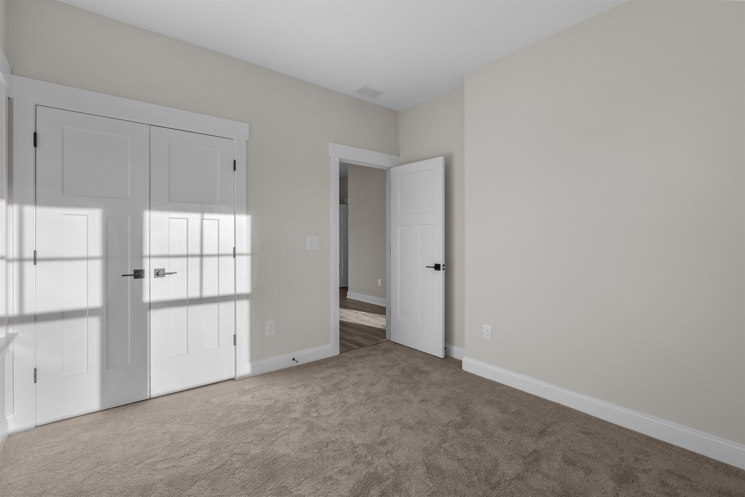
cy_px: 248
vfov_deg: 73.7
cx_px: 372
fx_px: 331
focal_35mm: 16
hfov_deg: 96.7
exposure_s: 1/60
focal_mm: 16
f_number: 8
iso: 640
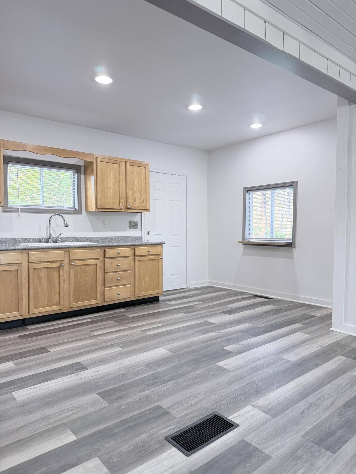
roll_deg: -0.3
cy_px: 237
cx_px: 178
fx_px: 329
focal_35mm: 24
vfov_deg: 71.6
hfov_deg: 56.8
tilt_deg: -1.8
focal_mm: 6.76
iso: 250
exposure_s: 1/60
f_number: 1.78
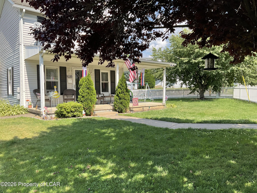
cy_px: 96
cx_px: 128
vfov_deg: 48.2
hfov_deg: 61.7
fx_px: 215
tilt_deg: -1.6
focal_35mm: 29
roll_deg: +0.3
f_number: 1.8
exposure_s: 1/719
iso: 16
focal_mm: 3
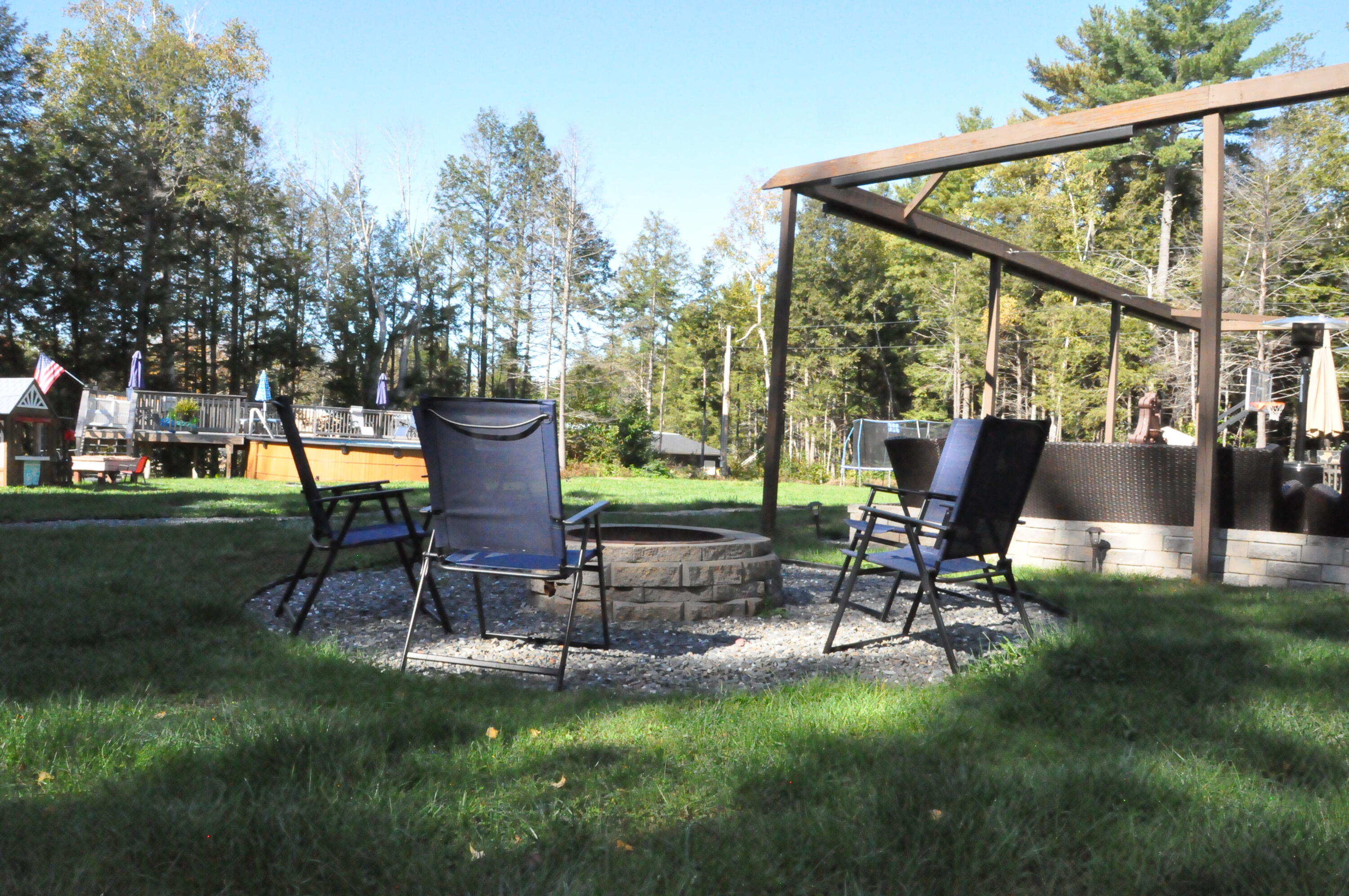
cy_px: 448
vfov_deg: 47.8
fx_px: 1010
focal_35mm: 27
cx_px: 674
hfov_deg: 67.4
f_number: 22
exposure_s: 1/500
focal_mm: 18
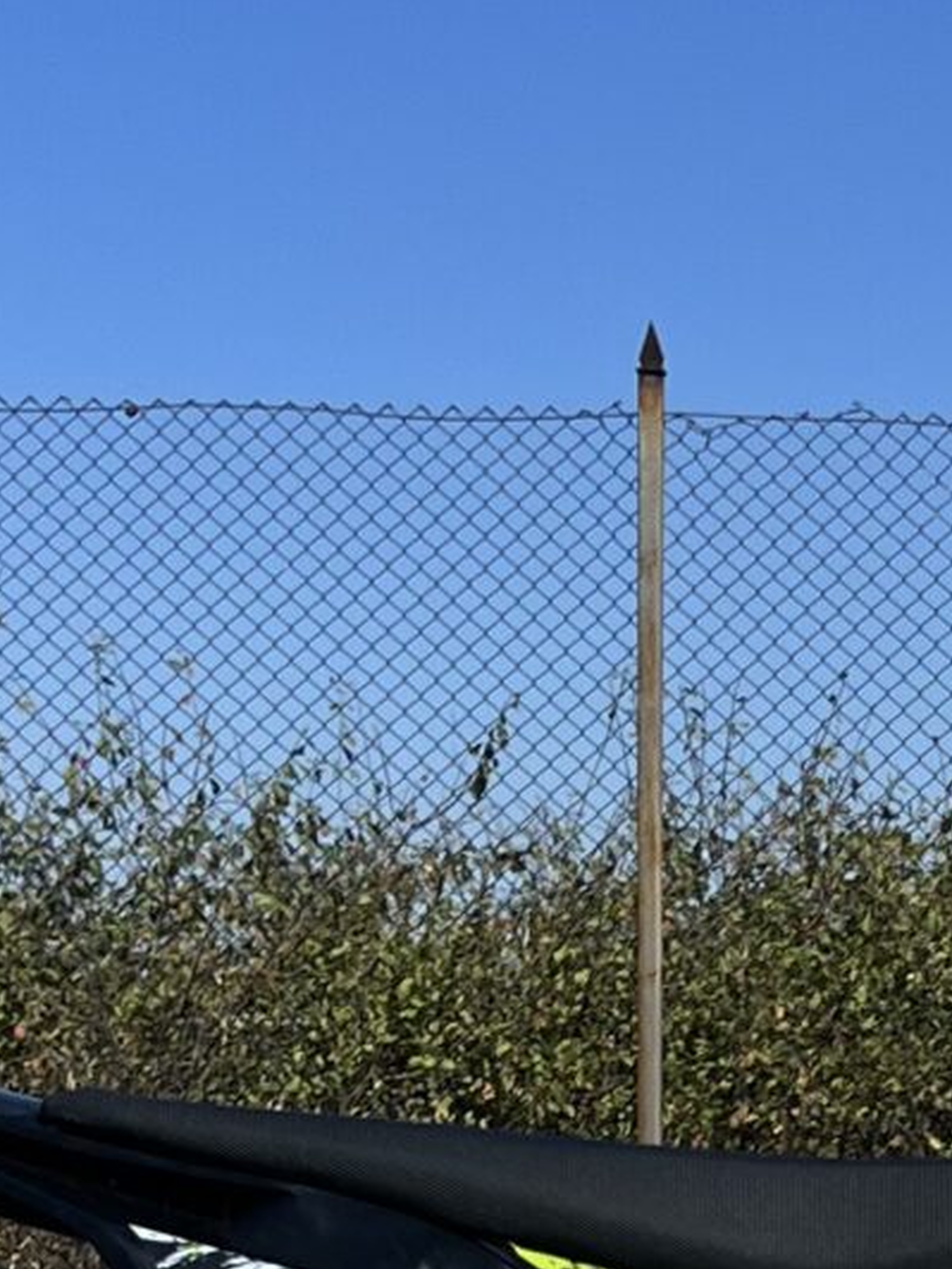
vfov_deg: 14.6
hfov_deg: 11.7
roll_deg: +0.4
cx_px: 1055
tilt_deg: -10.6
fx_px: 4584
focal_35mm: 125
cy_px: 1923
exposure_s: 1/5882
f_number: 1.5
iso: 50
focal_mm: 5.7
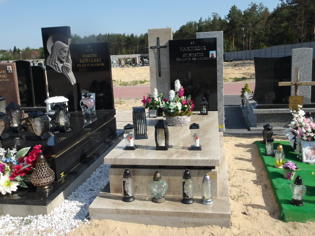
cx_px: 158
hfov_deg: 54.0
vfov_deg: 41.8
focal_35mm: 34
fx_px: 309
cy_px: 118
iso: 100
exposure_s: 1/85
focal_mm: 6.1
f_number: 11.6
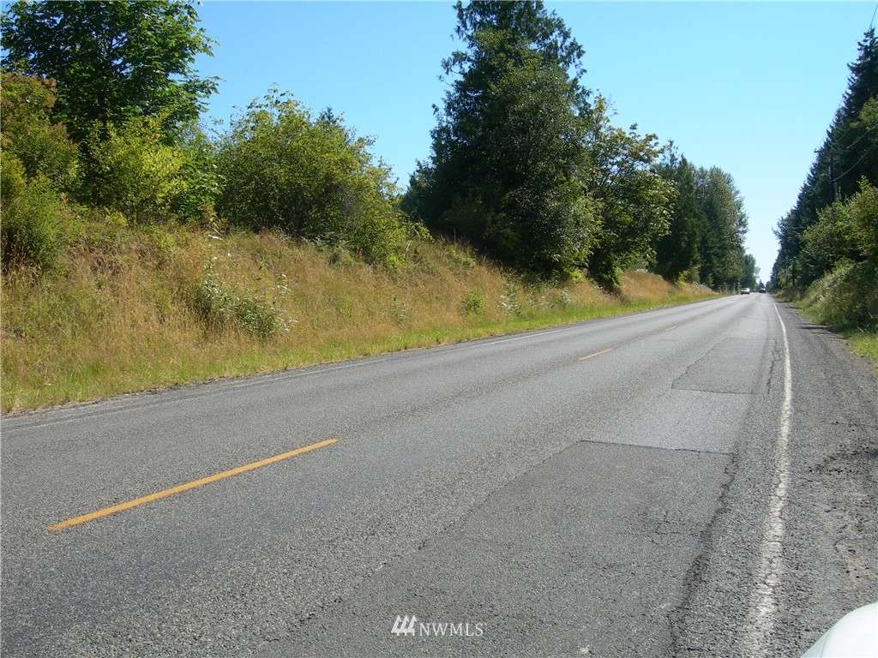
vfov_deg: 37.7
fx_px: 964
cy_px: 329
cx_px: 439
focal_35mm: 38
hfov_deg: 49.0
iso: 50
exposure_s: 1/347
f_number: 4.8
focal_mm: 7.8
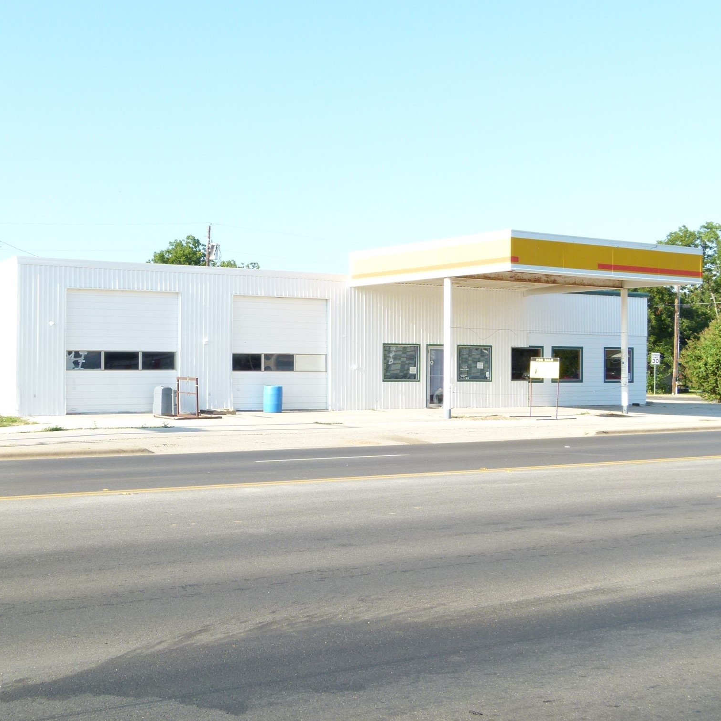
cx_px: 325
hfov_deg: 35.3
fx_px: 1131
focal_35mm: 48
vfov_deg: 35.4
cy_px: 356
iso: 100
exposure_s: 1/250
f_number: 4
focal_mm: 7.3
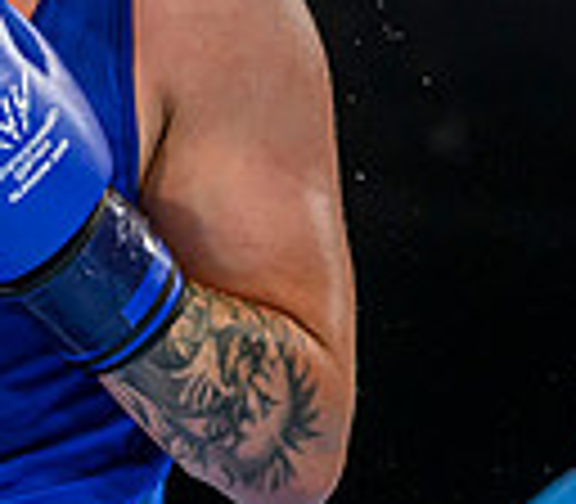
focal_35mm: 334
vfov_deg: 4.9
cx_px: -336
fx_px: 5908
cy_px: 360
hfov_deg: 5.5
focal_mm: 70
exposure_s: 1/1600
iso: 2500
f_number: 3.5
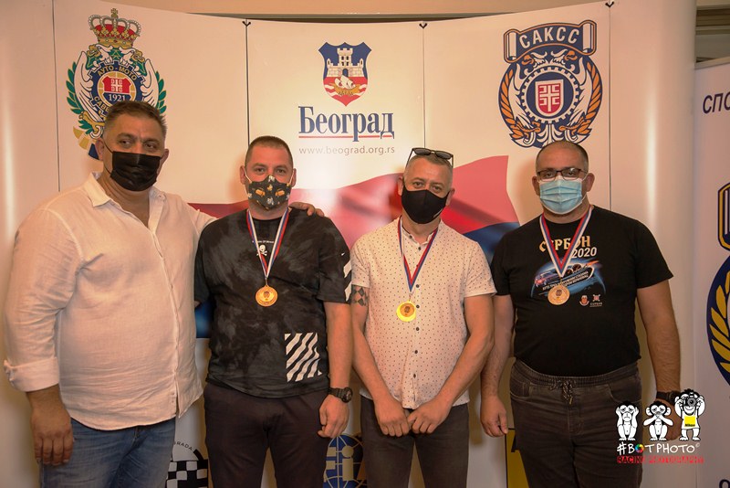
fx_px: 892
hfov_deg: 44.5
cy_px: 244
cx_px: 365
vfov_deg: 30.5
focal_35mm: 44
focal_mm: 44
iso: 800
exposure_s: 1/60
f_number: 4.2
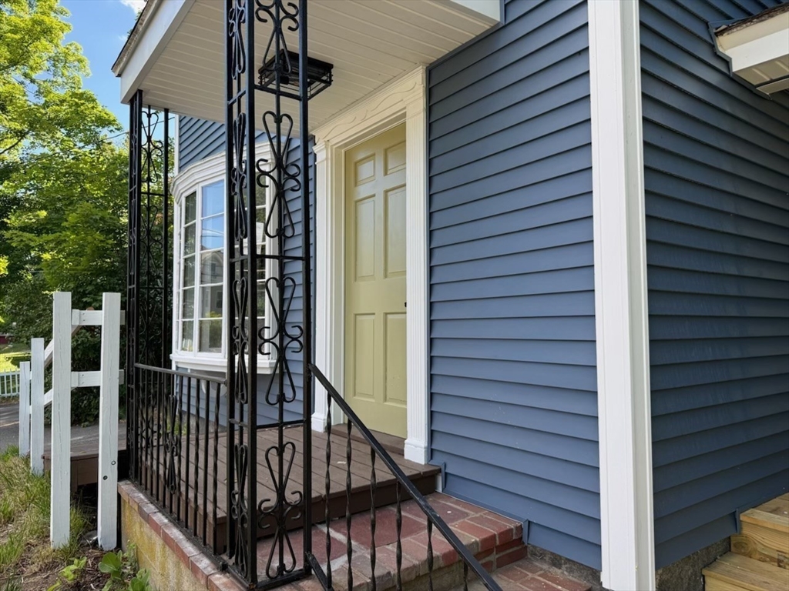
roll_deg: +0.3
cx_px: 394
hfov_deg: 71.6
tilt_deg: +3.4
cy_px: 296
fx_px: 547
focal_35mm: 24
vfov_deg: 56.8
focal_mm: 6.76
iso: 100
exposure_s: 1/858
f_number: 1.78
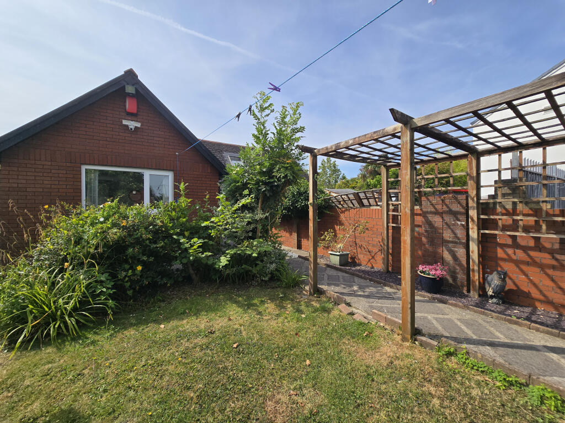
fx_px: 212
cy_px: 212
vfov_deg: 89.9
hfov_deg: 106.2
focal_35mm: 13
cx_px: 282
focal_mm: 2.2
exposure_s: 1/2579
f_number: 2.2
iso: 50
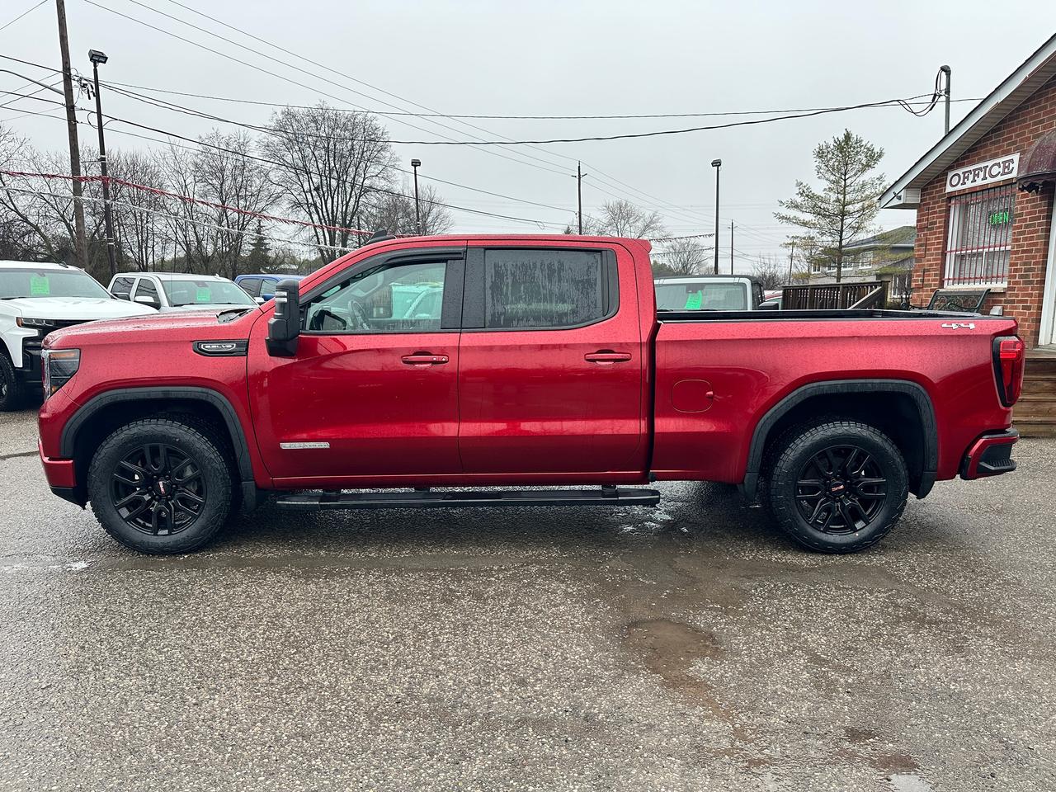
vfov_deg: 56.8
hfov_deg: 71.6
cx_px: 528
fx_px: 732
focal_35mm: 24
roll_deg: -0.8
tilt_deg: -8.0
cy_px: 396
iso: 80
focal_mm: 6.86
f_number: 1.78
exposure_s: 1/482
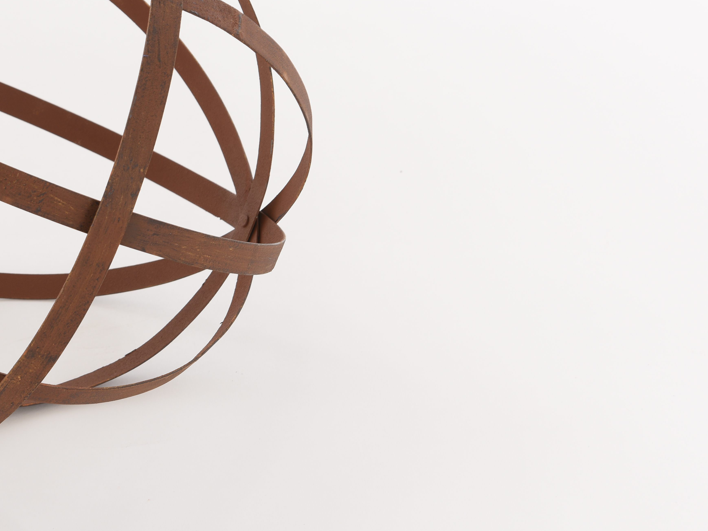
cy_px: 71
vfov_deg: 12.9
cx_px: 7
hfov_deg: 16.9
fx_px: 2332
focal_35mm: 114
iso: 100
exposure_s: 1/125
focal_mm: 56
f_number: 8
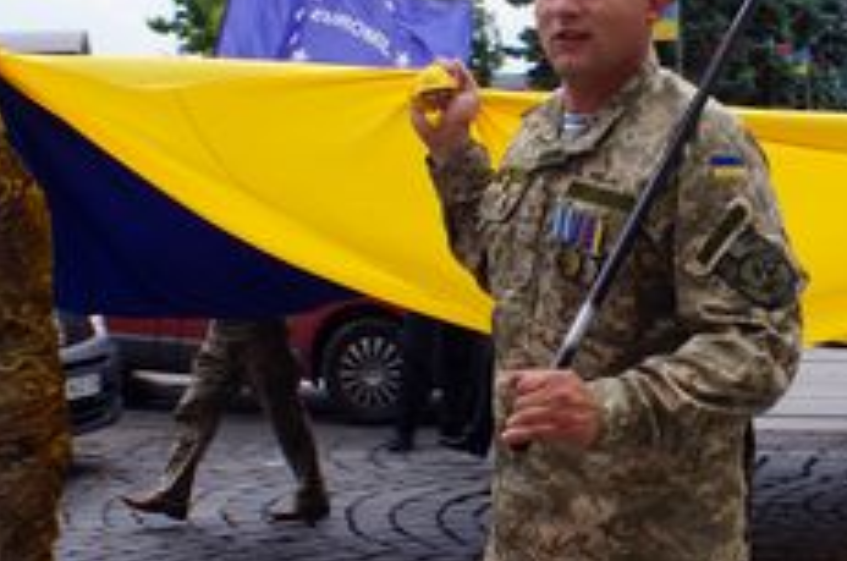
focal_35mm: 91
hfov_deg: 22.2
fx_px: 2137
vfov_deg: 15.0
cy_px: 262
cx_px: 631
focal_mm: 20
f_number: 9
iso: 100
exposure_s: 1/125
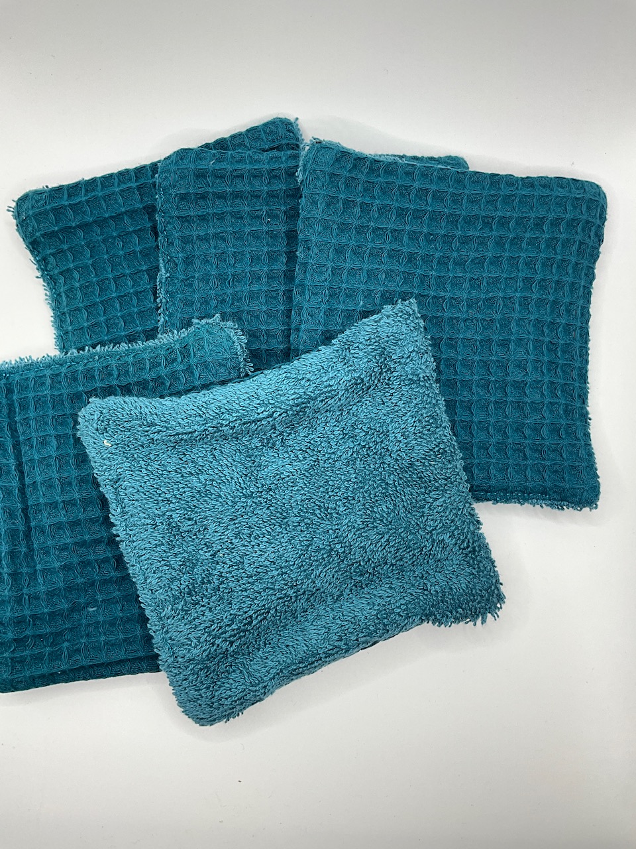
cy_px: 424
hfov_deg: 48.2
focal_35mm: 29
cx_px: 318
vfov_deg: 61.7
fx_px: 710
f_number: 1.8
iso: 32
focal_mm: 3
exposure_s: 1/122
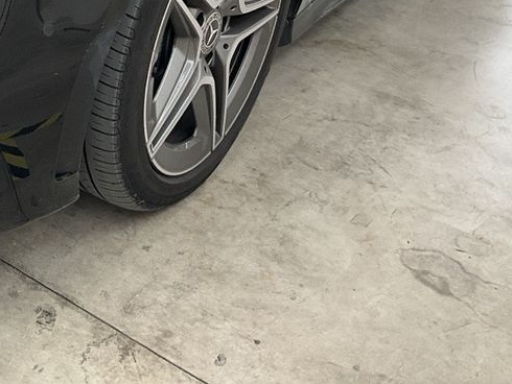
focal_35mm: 71
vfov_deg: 19.5
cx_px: -43
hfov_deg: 25.5
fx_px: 1051
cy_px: -85
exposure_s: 1/122
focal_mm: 3
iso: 64
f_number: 1.8
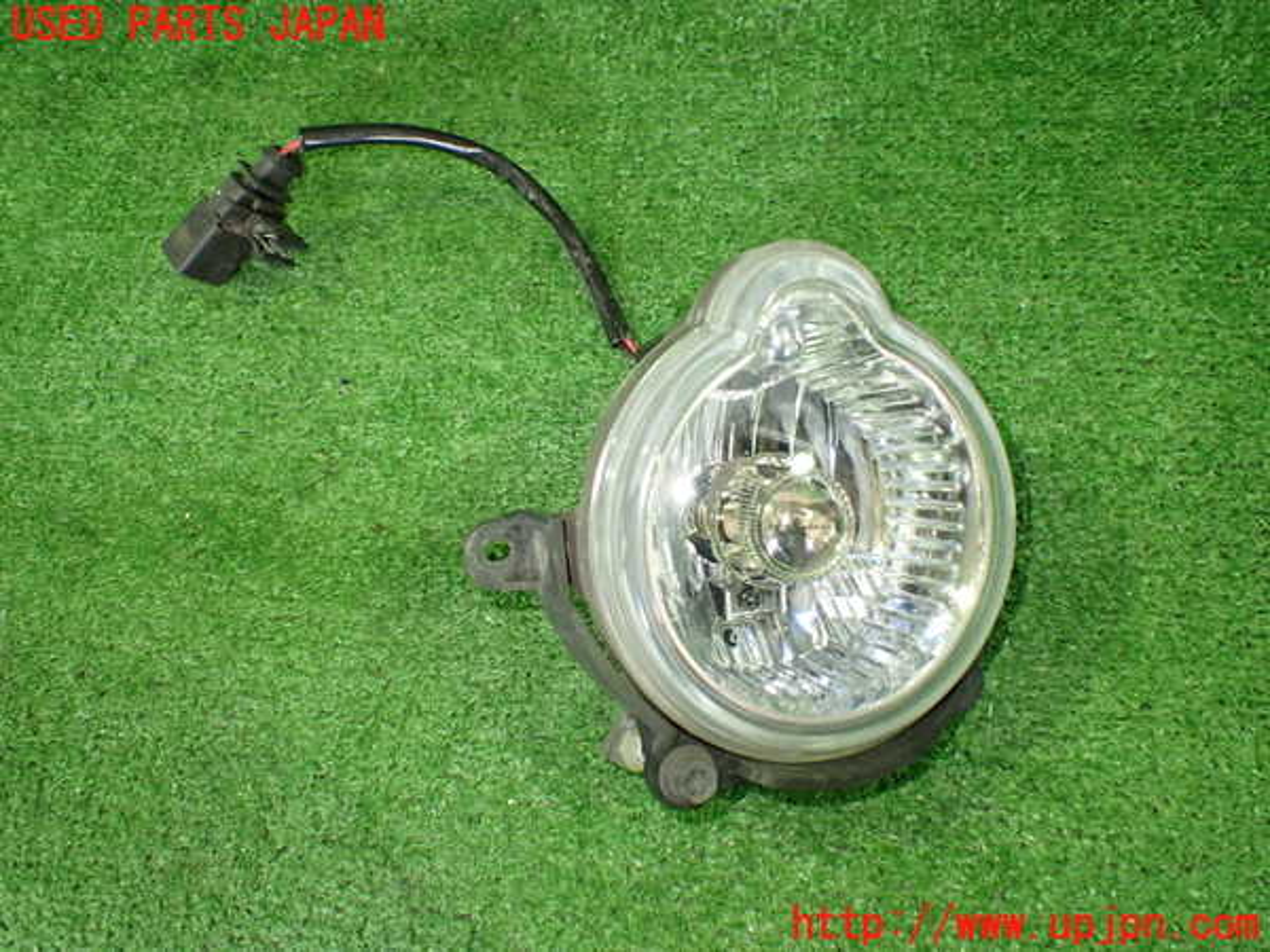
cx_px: 635
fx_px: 1101
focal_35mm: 30
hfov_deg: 60.0
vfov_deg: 46.8
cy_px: 476
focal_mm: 5.4
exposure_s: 1/60
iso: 800
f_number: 2.3
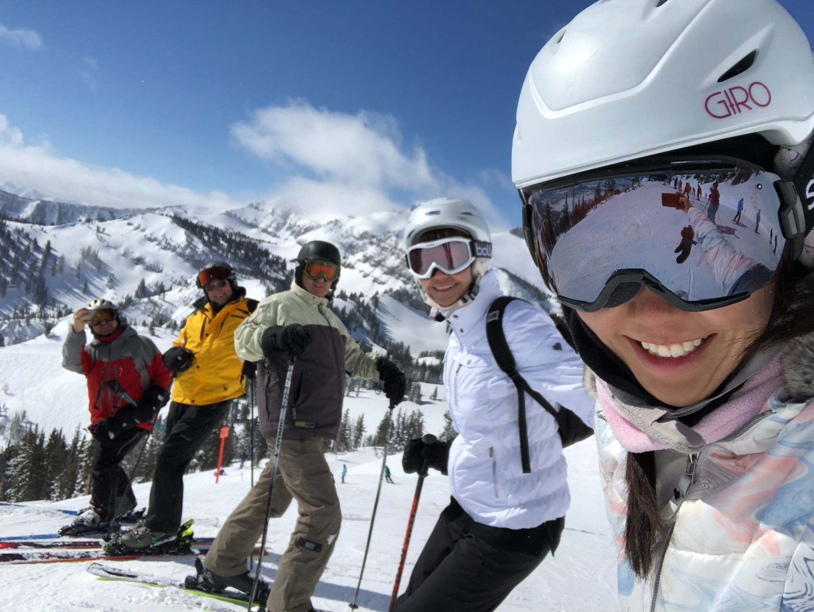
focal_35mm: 32
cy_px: 306
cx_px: 407
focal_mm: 2.87
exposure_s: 1/2915
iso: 20
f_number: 2.2
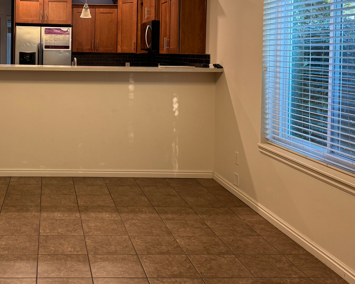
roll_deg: -0.7
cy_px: 62
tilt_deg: -2.1
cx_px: 64
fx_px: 473
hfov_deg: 39.3
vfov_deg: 32.6
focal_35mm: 45
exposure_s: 1/60
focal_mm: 6.76
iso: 160
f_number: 1.78
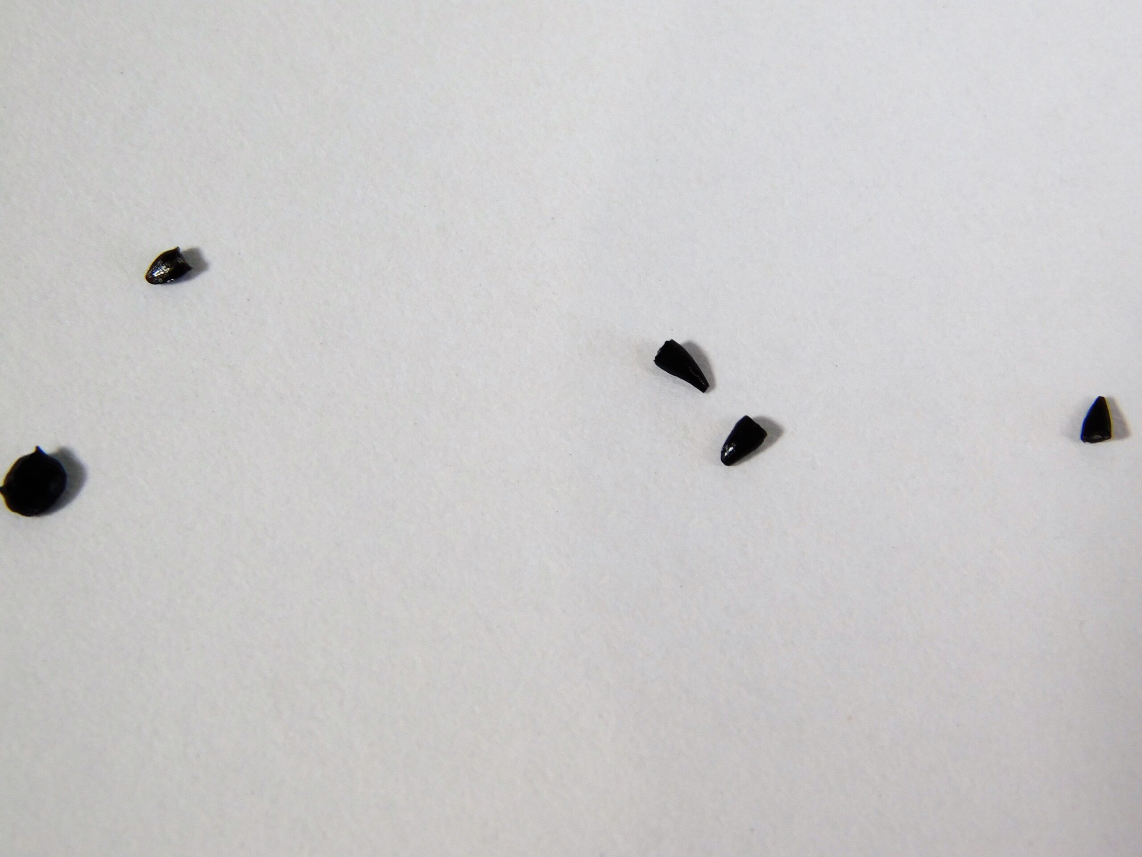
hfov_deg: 11.6
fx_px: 5608
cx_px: 571
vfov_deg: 8.7
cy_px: 428
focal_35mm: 170
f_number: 5.3
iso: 125
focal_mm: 30.1
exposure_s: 1/100
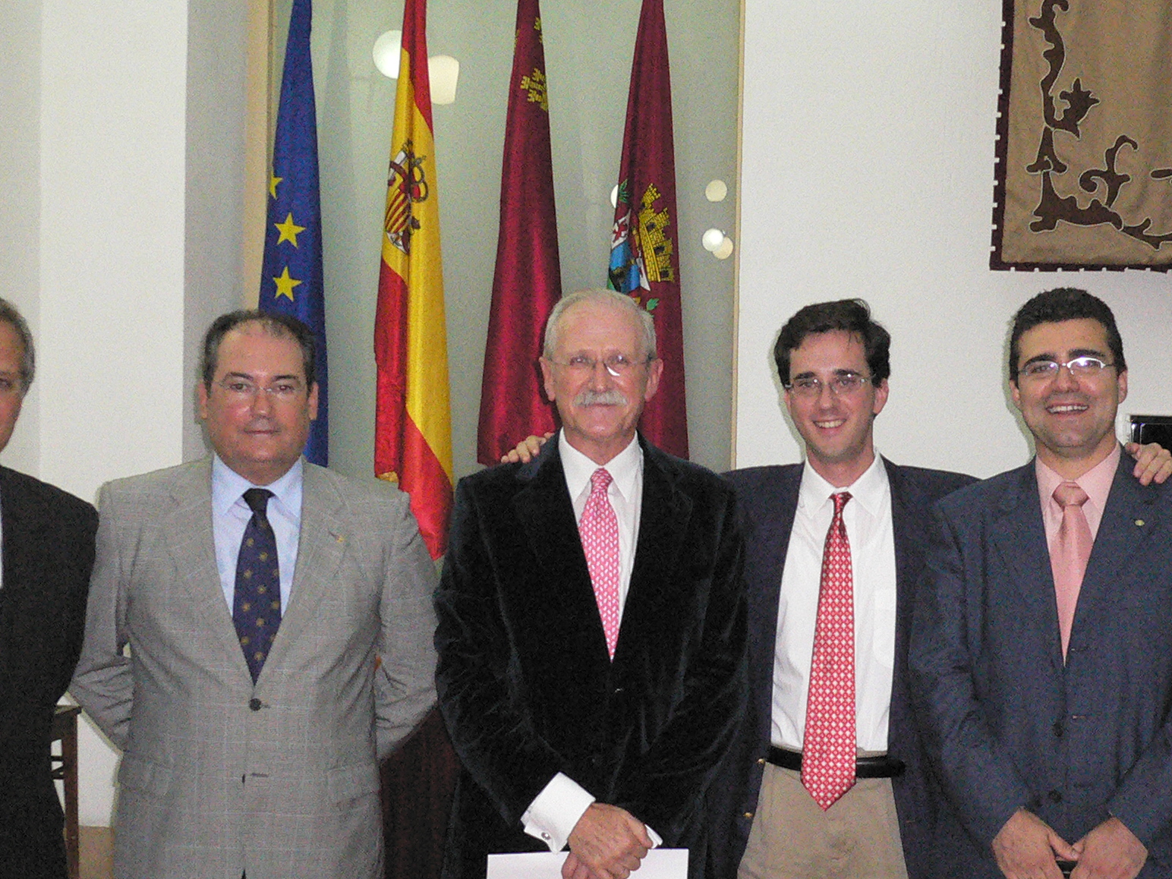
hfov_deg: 28.5
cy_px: 518
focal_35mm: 68
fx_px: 2302
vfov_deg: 21.6
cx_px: 662
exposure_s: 1/60
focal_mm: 6.8
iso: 400
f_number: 3.1
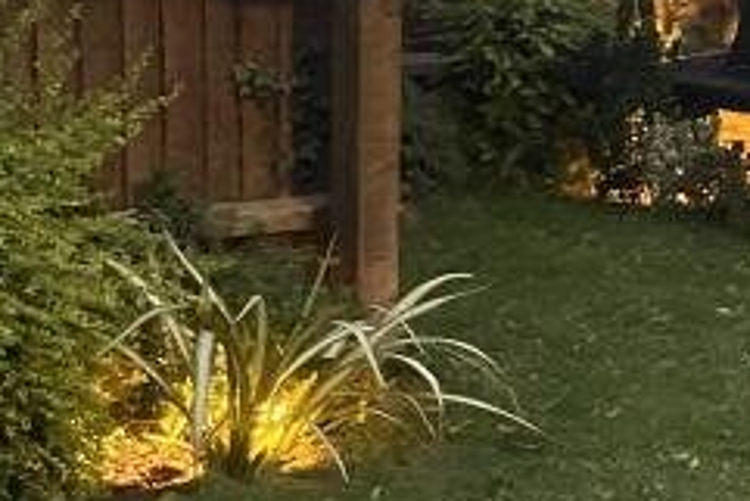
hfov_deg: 14.5
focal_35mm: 115
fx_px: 2397
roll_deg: -5.7
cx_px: 1537
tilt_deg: -10.7
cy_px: 370
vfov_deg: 11.9
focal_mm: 4.25
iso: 800
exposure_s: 1/25
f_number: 1.8
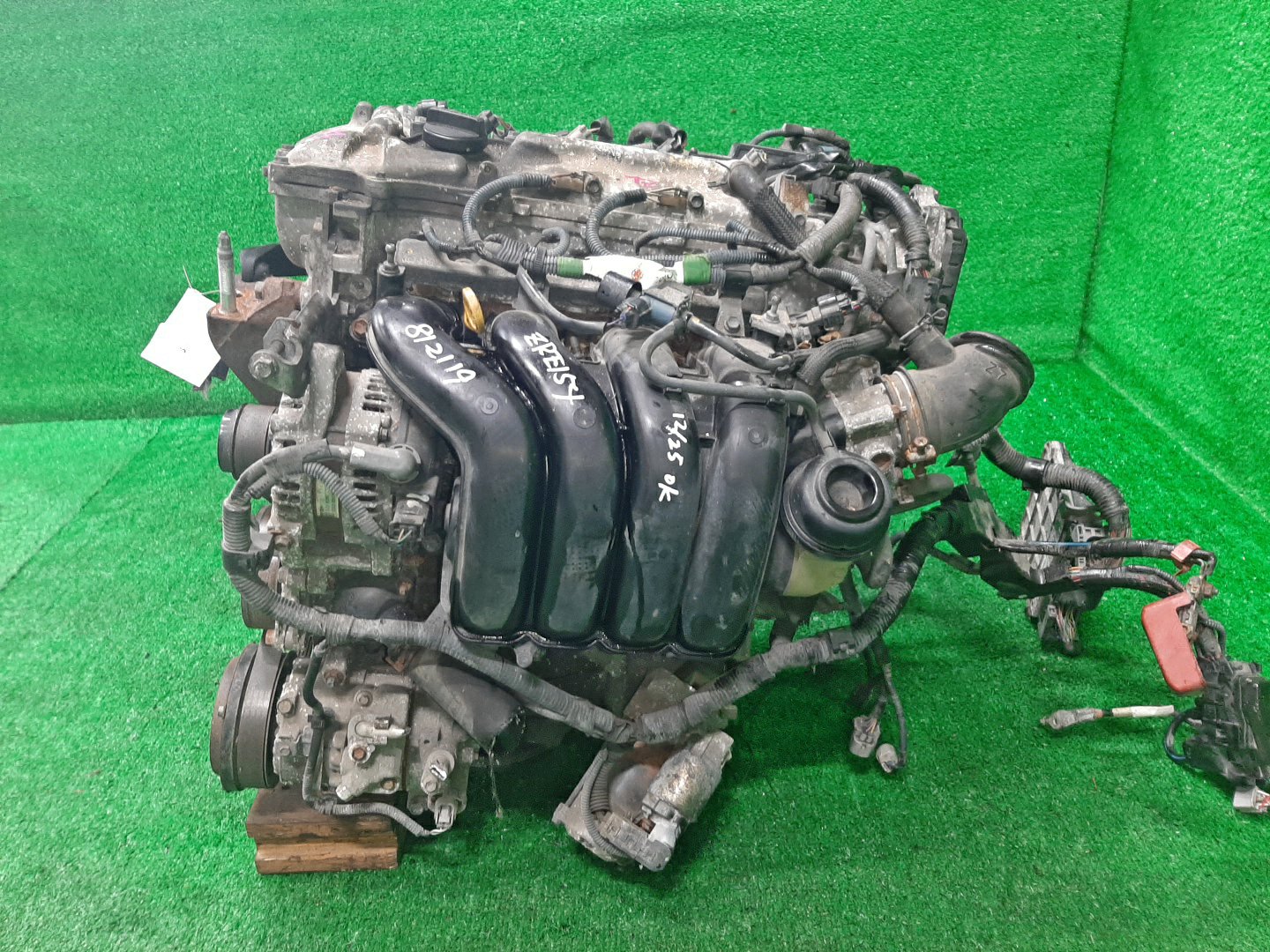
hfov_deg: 67.3
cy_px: 476
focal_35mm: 26
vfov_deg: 53.1
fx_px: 954
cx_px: 635
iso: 168
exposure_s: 1/33
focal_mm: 3.93
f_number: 1.7
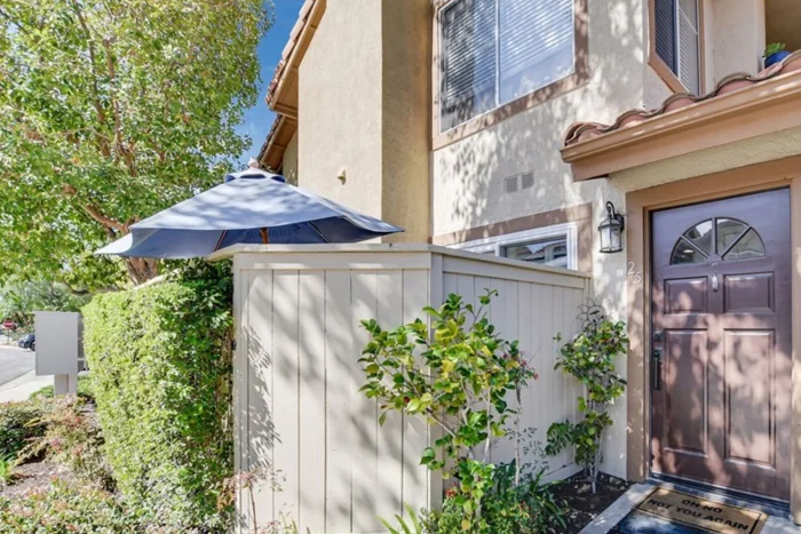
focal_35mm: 18
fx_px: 401
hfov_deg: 89.0
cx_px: 474
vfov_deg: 66.8
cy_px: 317
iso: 800
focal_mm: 10
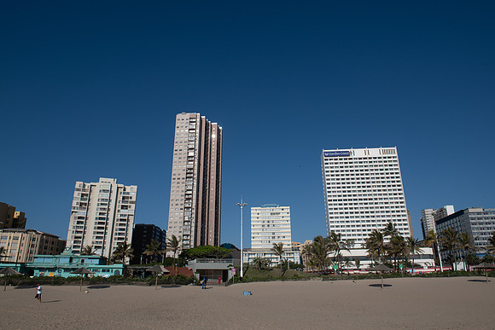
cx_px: 248
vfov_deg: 53.2
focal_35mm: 24
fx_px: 330
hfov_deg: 73.7
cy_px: 165
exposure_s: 1/500
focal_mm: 24
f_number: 10
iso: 125
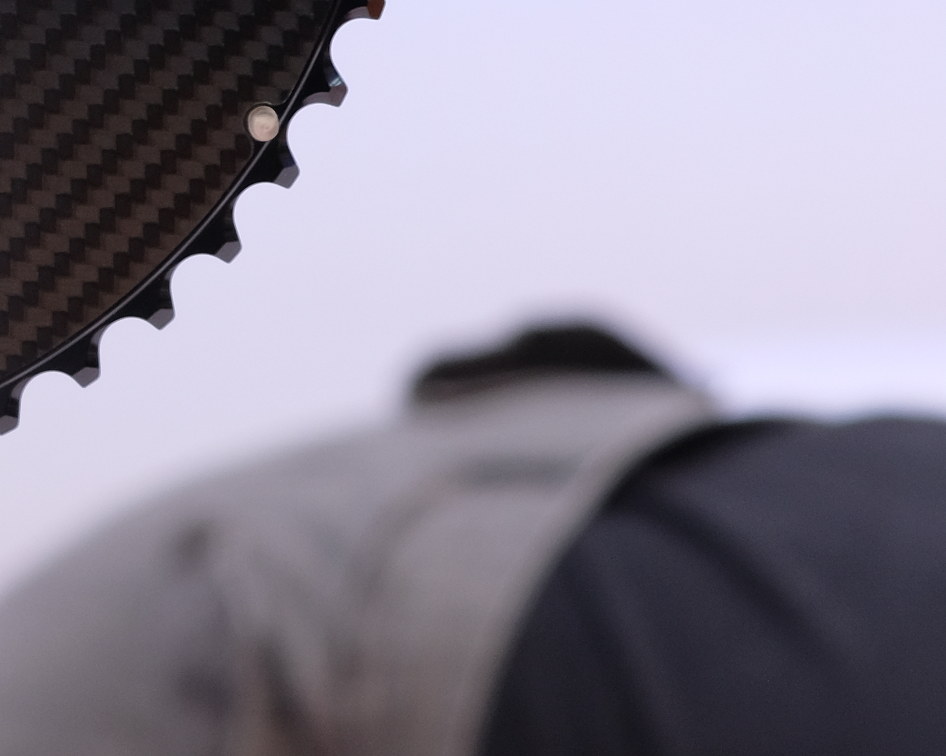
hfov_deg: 7.9
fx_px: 6803
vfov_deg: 6.3
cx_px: -272
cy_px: -86
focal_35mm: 243
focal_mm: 44.4
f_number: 4
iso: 400
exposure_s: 1/85
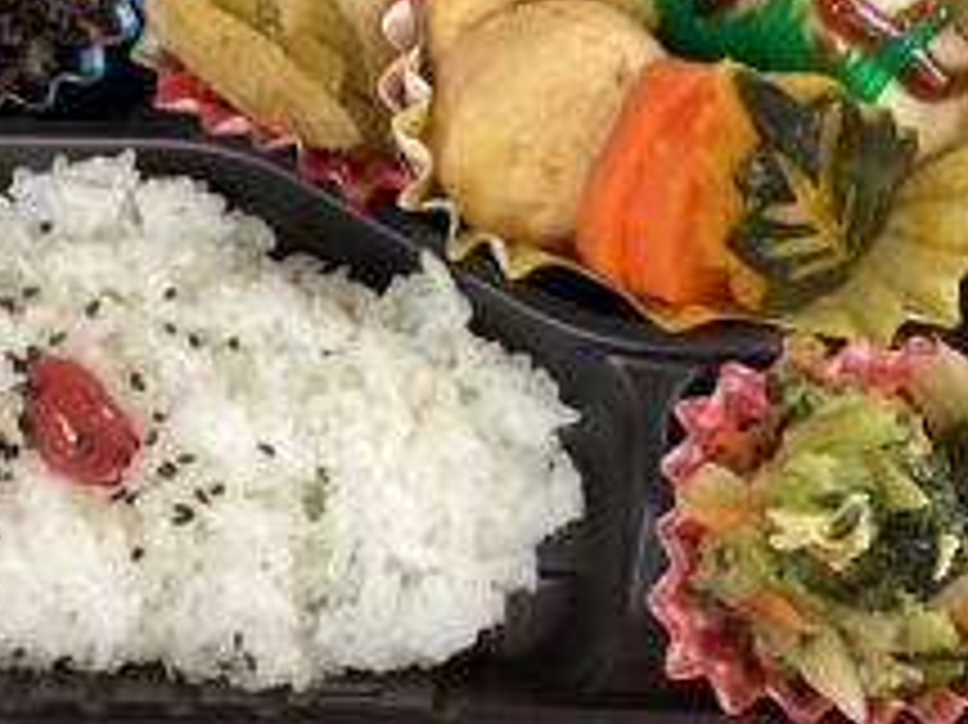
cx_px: 412
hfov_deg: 35.5
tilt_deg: -73.7
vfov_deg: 26.9
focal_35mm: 54
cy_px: 277
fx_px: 1509
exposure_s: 1/40
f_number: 2.4
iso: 320
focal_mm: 3.3
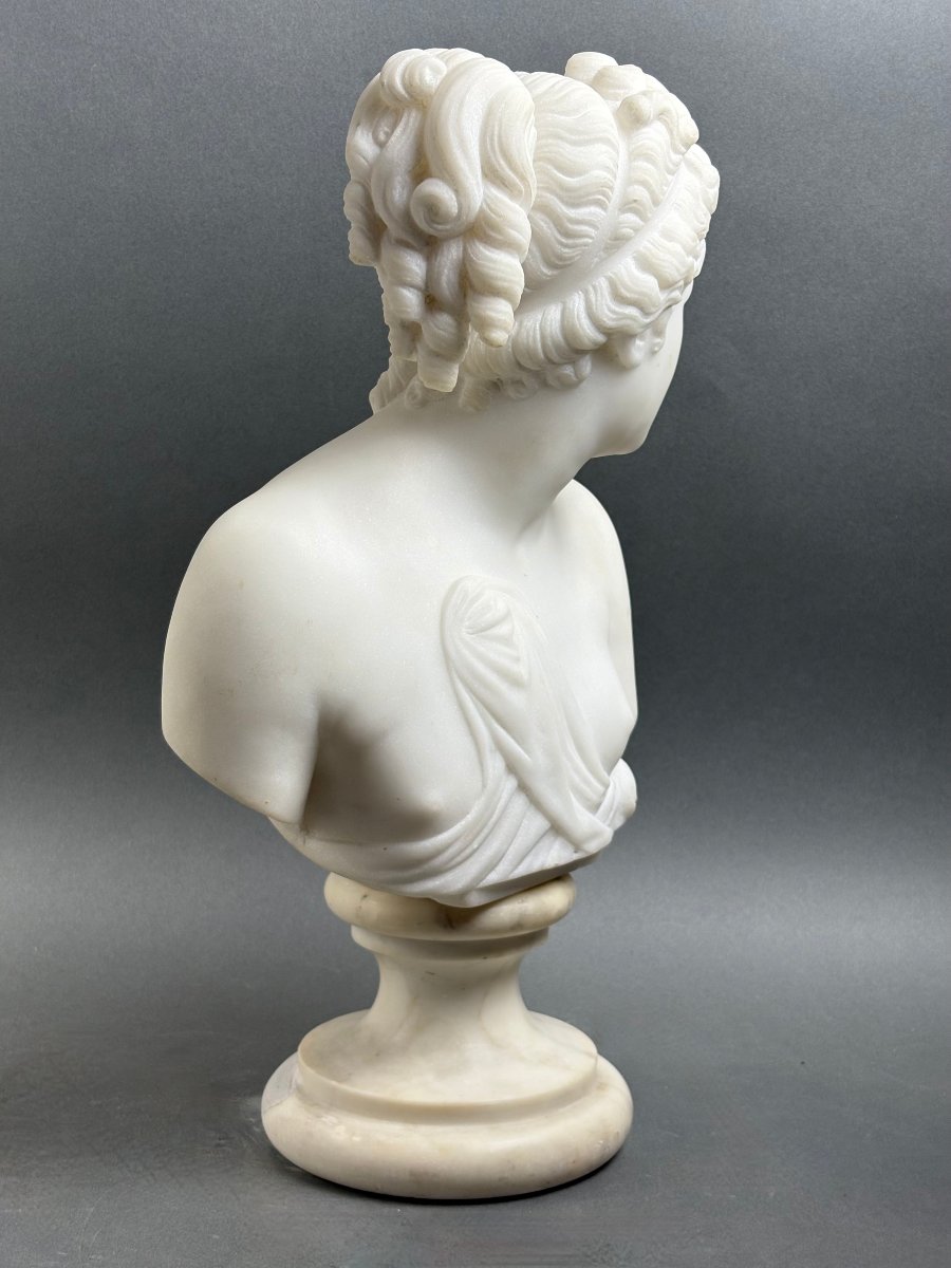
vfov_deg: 36.8
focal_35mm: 52
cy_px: 634
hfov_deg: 28.0
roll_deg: -1.1
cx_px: 476
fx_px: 1905
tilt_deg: -5.1
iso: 40
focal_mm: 5.96
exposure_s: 1/100
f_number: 1.6
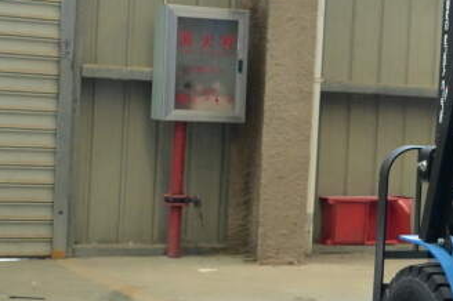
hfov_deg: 15.8
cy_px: 186
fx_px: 1471
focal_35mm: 117
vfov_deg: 11.7
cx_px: 713
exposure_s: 1/320
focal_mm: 24
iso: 3200
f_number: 4
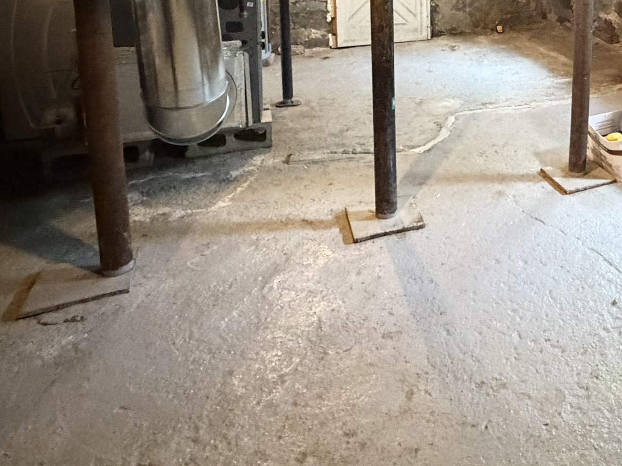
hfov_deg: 47.9
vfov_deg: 38.1
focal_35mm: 33
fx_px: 593
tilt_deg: -8.0
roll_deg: -1.8
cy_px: -3
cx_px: 591
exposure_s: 1/40
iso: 1250
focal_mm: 2.22
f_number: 2.2
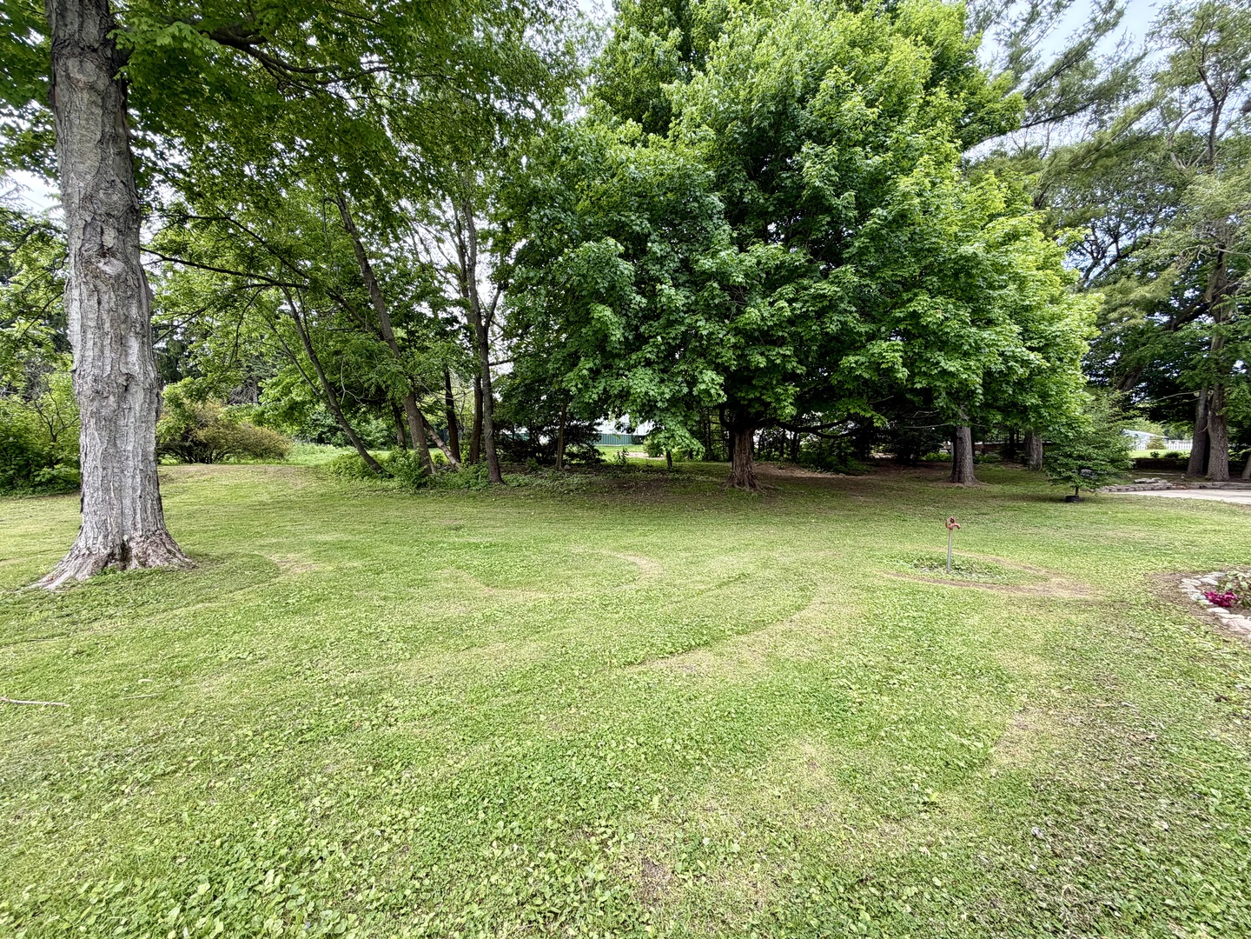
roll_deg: +0.5
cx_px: 626
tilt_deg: -1.6
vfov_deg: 85.7
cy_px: 470
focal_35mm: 14
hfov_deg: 102.1
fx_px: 506
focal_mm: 2.22
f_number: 2.2
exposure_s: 1/279
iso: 50
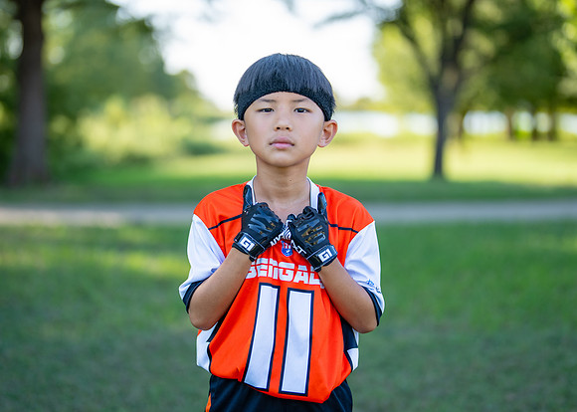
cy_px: 193
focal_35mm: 62
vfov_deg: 22.7
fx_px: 1024
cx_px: 291
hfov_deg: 31.5
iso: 100
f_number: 1.2
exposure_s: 1/1250
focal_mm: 50
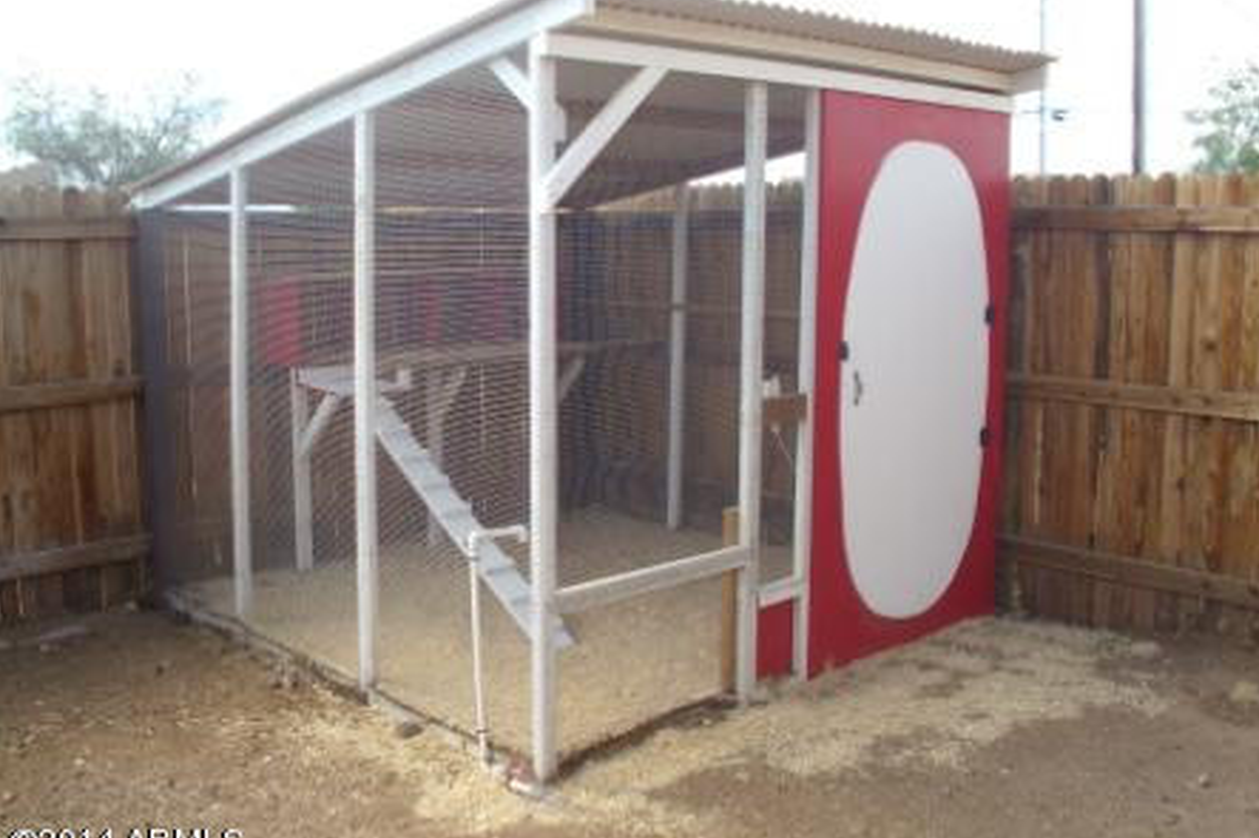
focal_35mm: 40
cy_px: 409
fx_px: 1398
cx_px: 631
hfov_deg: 48.5
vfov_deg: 33.4
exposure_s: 1/189
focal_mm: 6.3
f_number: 2.9
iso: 50
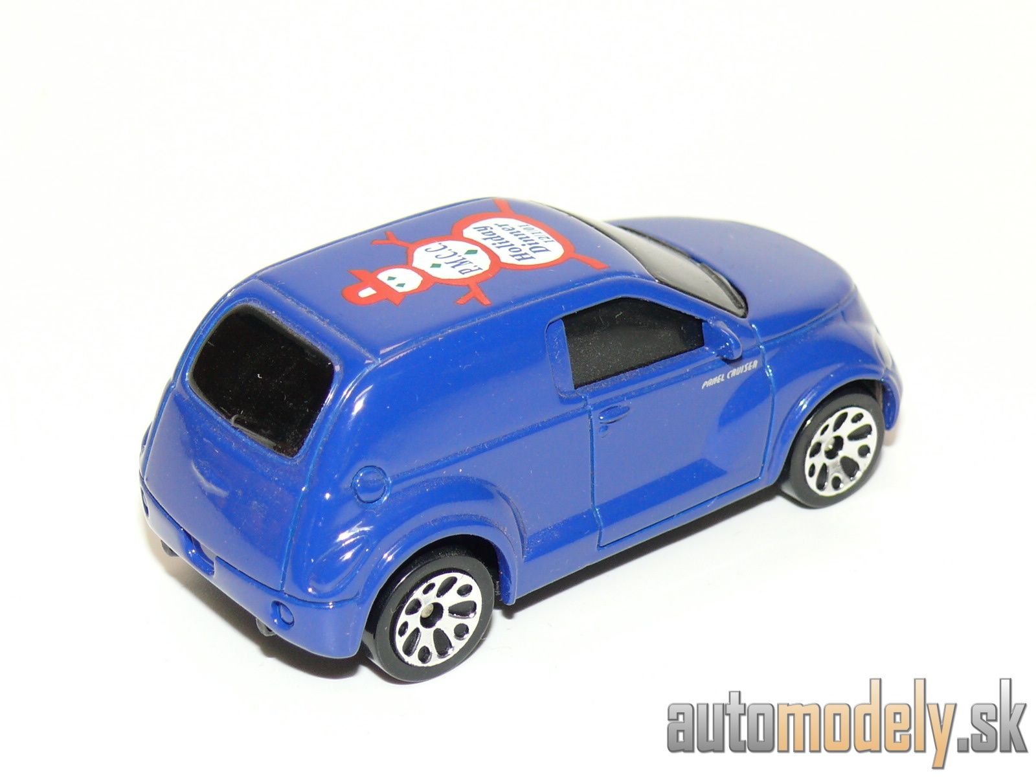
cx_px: 518
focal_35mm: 105
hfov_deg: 18.7
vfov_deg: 14.1
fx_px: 3142
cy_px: 388
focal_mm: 13.7
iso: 100
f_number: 4
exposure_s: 1/30
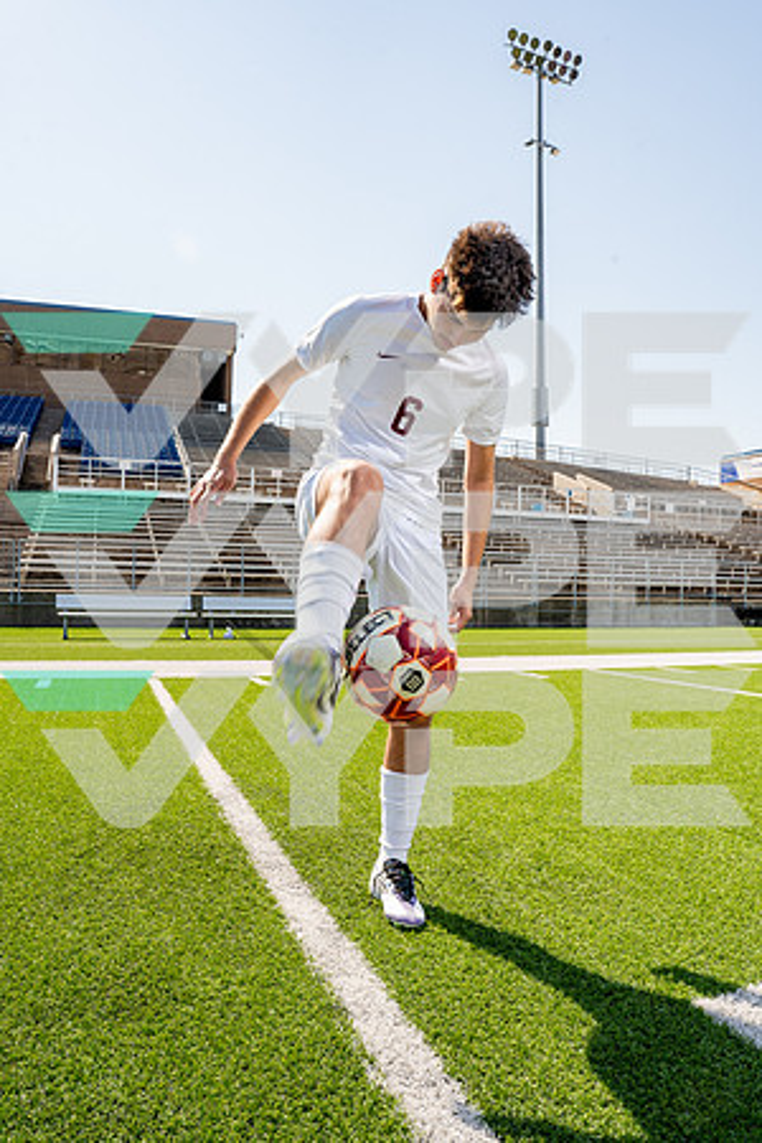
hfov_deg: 49.6
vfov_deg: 69.4
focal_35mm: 26
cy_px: 572
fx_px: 825
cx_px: 381
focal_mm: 26
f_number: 11
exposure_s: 1/250
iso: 320
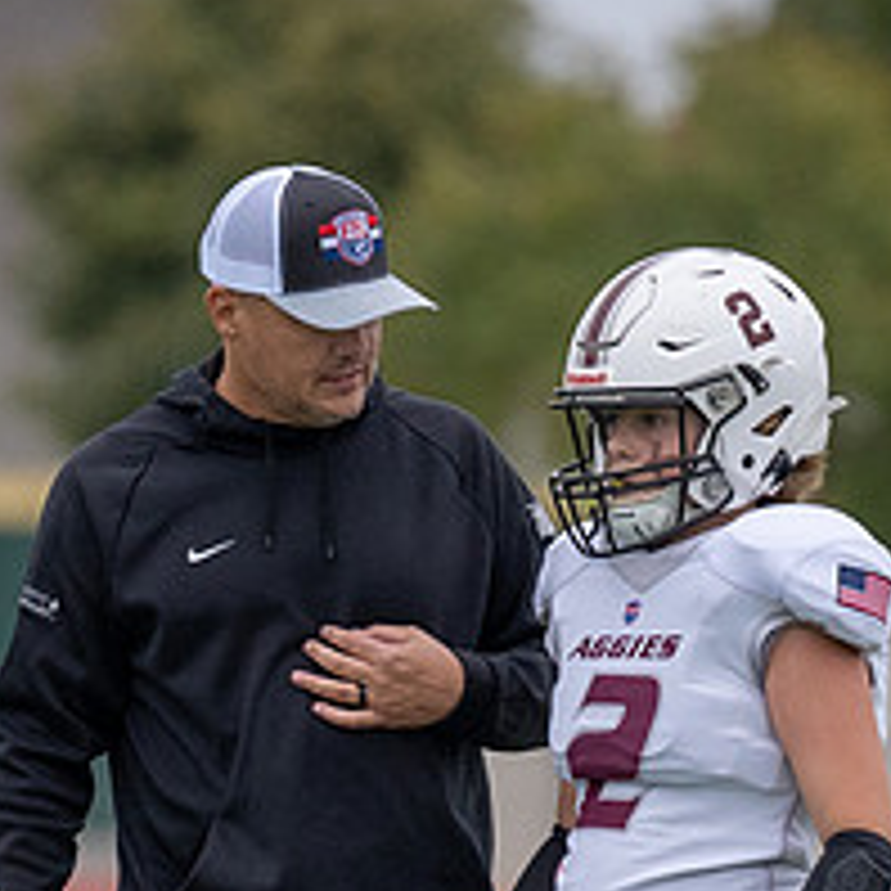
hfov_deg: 1.4
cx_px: 236
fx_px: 35295
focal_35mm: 1212
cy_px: 949
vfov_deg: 1.4
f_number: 2.8
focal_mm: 200
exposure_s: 1/1250
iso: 640
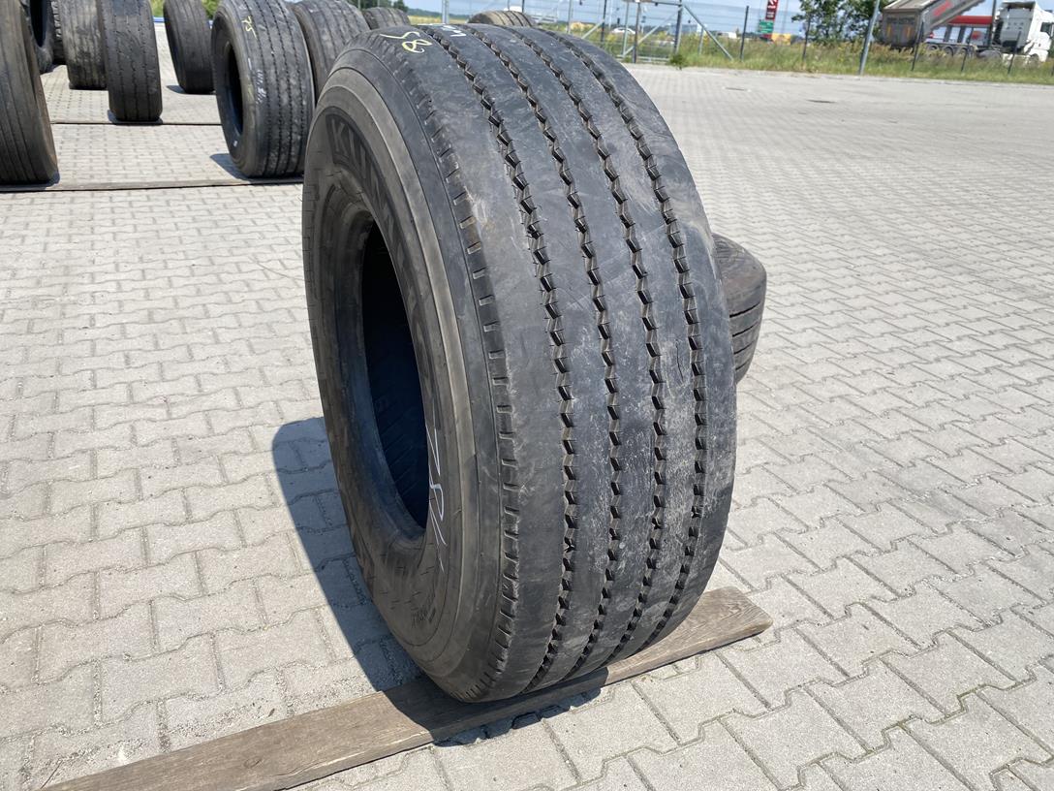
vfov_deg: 53.1
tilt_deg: -21.6
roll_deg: -5.1
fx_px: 792
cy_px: 396
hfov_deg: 67.3
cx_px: 527
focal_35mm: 26
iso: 32
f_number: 1.8
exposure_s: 1/2571
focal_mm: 4.25
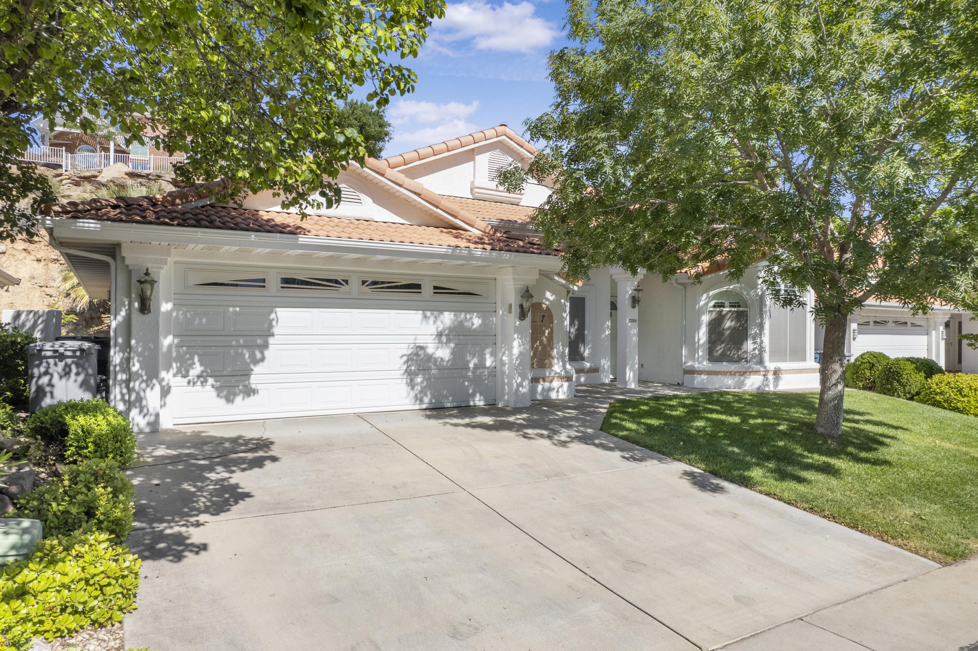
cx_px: 489
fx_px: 597
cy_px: 326
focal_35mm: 22
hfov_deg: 78.6
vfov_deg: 57.2
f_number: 2.8
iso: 100
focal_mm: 8.38
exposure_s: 1/90
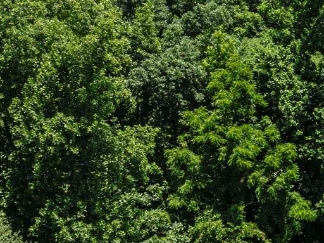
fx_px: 898
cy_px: 186
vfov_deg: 15.3
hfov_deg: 16.8
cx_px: 589
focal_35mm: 96
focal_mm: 12.29
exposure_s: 1/240
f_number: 5.6
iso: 110
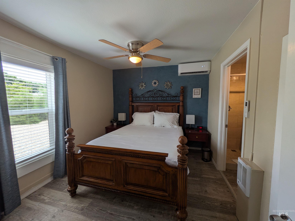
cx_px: 148
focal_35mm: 14
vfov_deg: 85.7
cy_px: 110
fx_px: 119
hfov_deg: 102.1
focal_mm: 1.85
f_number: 2.2
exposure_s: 1/172
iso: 55
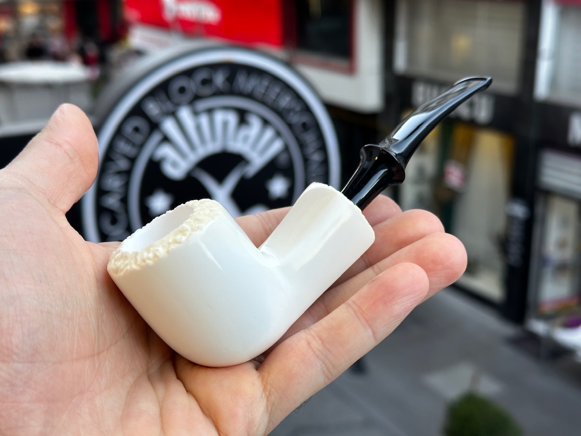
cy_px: 218
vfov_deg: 30.3
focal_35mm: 48
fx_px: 806
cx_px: 290
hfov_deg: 39.7
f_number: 1.78
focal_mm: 6.86
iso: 50
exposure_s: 1/100
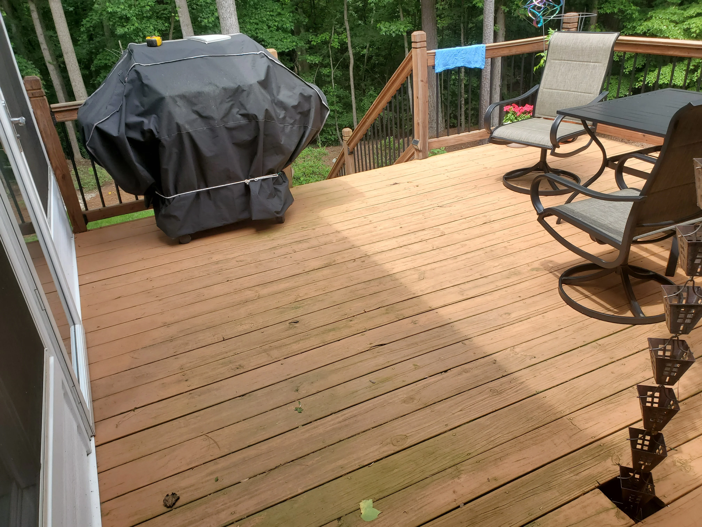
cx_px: 351
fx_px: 527
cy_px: 264
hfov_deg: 67.3
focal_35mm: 26
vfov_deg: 53.1
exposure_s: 1/309
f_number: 2.4
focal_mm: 4.3
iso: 50
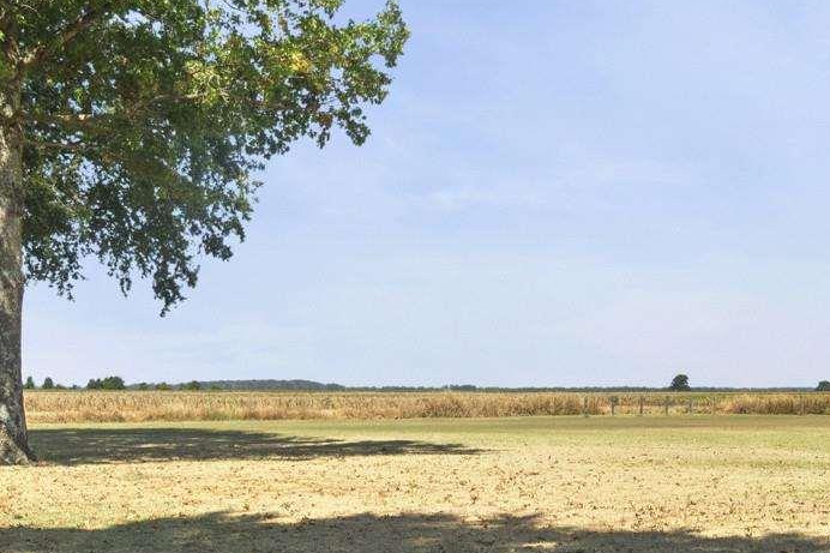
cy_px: 398
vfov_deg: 20.8
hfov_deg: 30.8
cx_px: 521
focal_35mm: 65
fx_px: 1498
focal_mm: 12
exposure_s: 1/250
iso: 400
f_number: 8
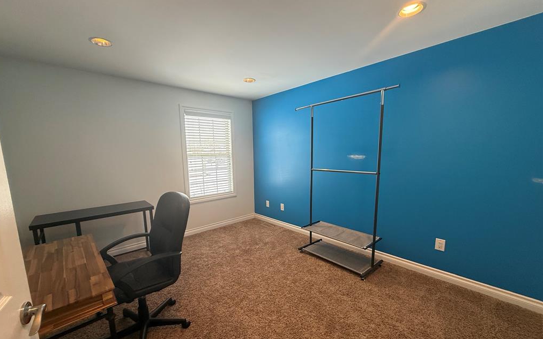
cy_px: 186
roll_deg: +1.8
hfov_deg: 101.5
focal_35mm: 15
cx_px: 269
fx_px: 222
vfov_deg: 74.6
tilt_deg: -7.8
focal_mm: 2.22
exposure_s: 1/120
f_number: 2.2
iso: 200
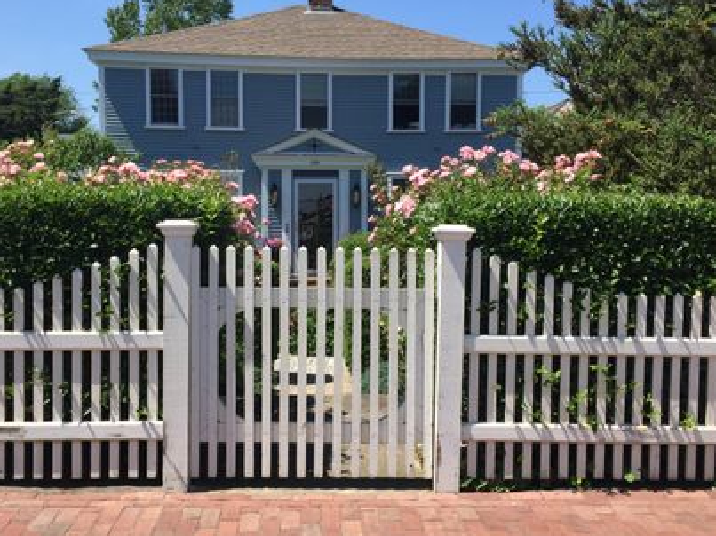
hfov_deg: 51.3
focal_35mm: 36
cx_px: 323
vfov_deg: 39.6
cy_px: 260
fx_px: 744
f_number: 2.2
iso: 32
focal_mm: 4.15
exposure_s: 1/1319
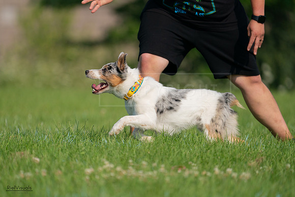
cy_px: 98
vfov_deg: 2.3
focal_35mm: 600
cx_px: 148
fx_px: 4918
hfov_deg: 3.4
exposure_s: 1/4000
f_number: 6.3
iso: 640
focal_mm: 600
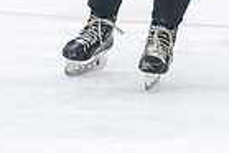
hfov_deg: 3.4
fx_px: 3814
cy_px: -115
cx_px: 79
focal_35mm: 599
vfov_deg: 2.3
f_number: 3.2
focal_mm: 100
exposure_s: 1/640
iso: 3200
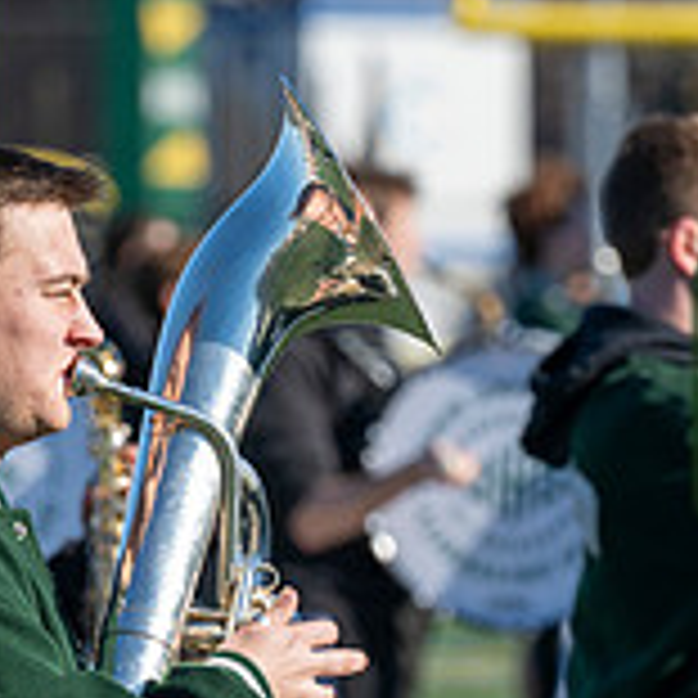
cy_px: 435
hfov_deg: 2.7
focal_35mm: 638
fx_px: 14555
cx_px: 1031
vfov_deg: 2.7
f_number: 5
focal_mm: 200
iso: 250
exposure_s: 1/2000
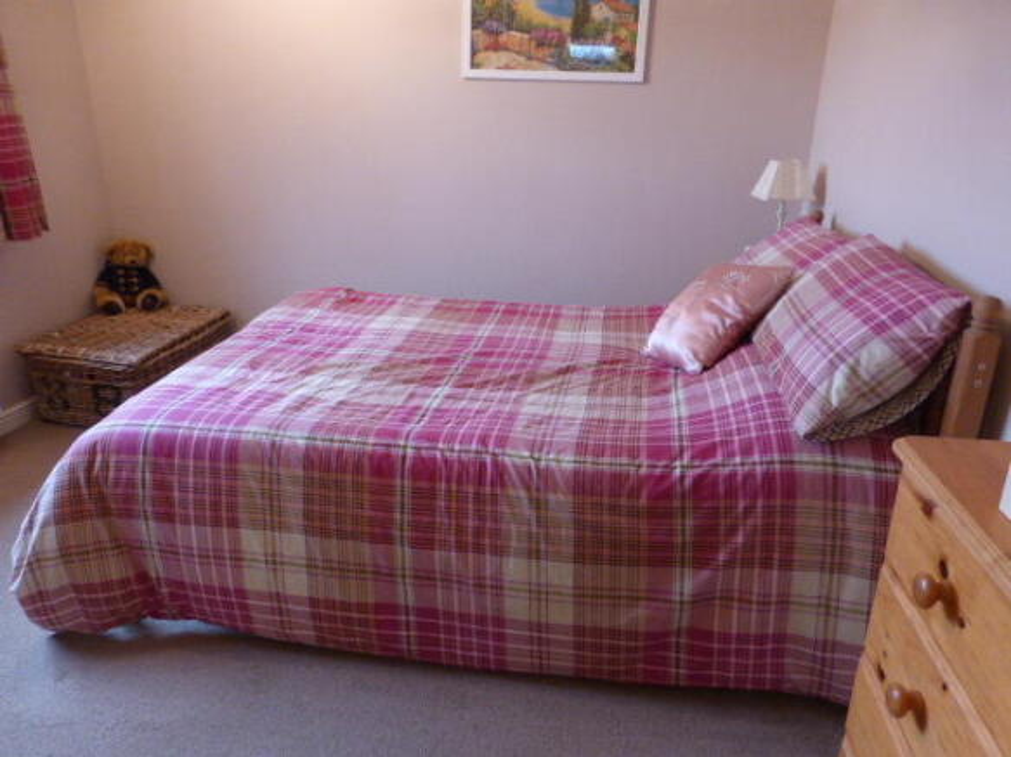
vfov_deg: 54.9
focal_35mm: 25
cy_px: 378
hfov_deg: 69.4
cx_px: 506
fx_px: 730
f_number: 3.3
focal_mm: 4.3
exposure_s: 1/13
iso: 400
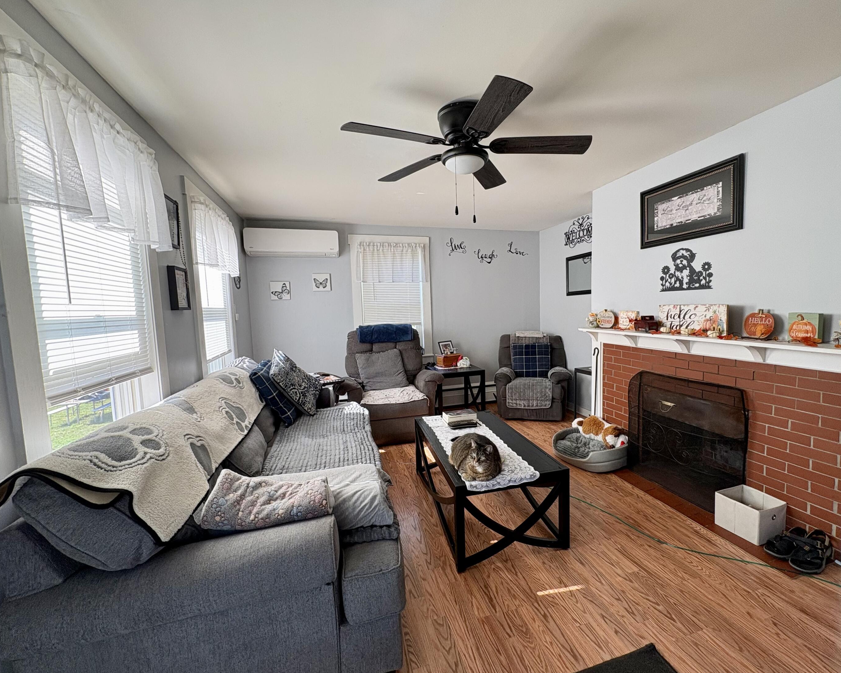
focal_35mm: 15
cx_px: 449
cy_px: 339
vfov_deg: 84.0
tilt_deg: -4.9
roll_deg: +2.5
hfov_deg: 96.7
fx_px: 373
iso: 80
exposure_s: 1/99
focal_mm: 2.22
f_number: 2.2
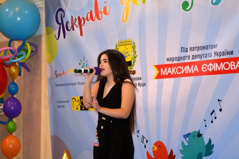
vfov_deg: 16.6
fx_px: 548
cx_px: 120
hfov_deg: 24.6
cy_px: 80
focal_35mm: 82
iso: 450
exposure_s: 1/30
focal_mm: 55
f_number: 5.6
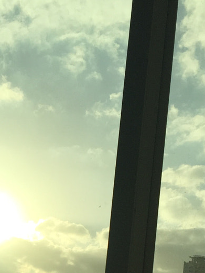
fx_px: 702
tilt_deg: +6.9
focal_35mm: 89
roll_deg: -6.7
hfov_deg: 16.3
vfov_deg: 20.6
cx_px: 13
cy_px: 326
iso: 32
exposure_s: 1/1130
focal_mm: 4.15
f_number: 2.2
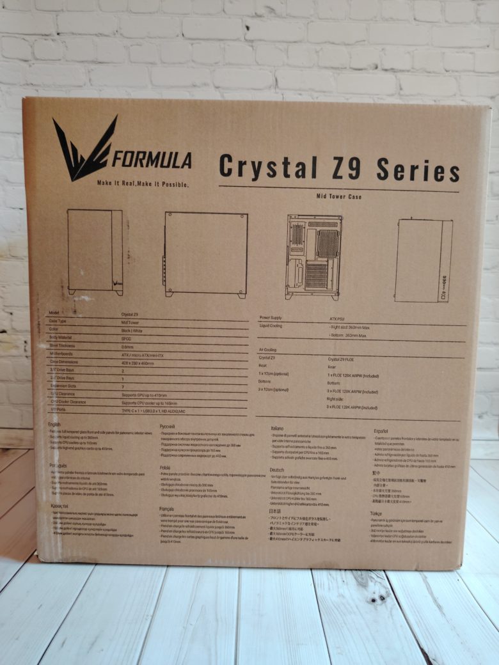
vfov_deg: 71.6
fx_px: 461
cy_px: 332
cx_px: 250
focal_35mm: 24
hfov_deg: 56.8
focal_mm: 5.25
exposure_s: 1/50
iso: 741
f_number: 1.75
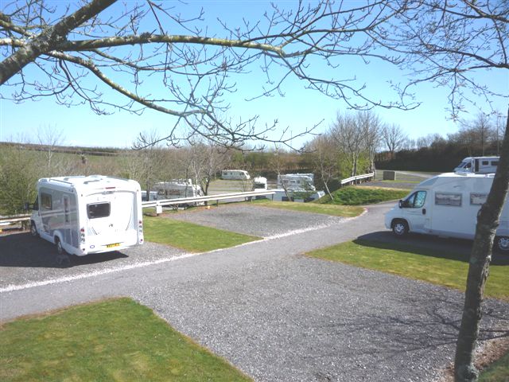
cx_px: 254
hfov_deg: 60.0
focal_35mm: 30
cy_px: 191
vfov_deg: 46.8
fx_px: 441
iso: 100
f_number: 5
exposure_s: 1/500
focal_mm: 5.2
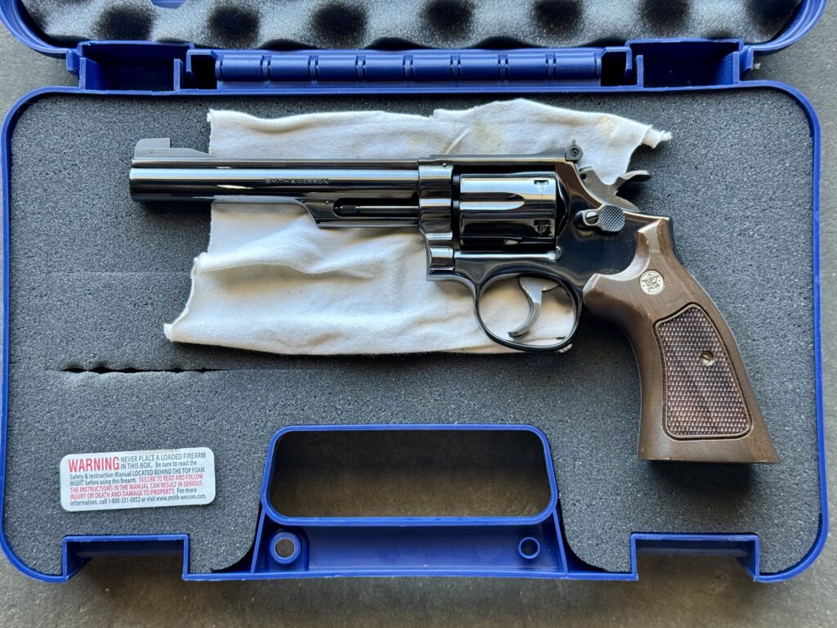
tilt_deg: -87.7
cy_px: 314
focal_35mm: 48
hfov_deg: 39.7
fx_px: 1161
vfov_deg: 30.3
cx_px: 418
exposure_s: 1/143
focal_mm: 6.76
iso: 80
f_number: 1.78
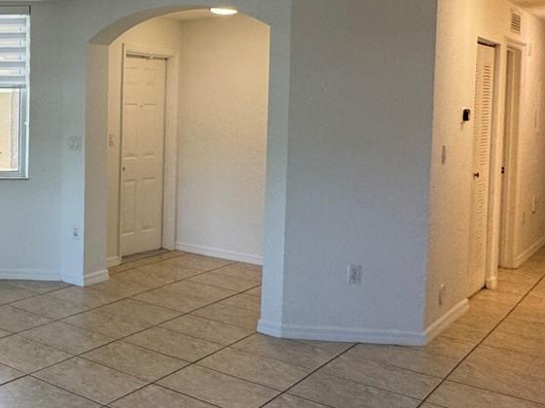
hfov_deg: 33.9
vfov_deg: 35.6
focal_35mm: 40
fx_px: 630
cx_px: -163
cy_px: 135
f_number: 2.2
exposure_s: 1/120
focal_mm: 2.22
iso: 160
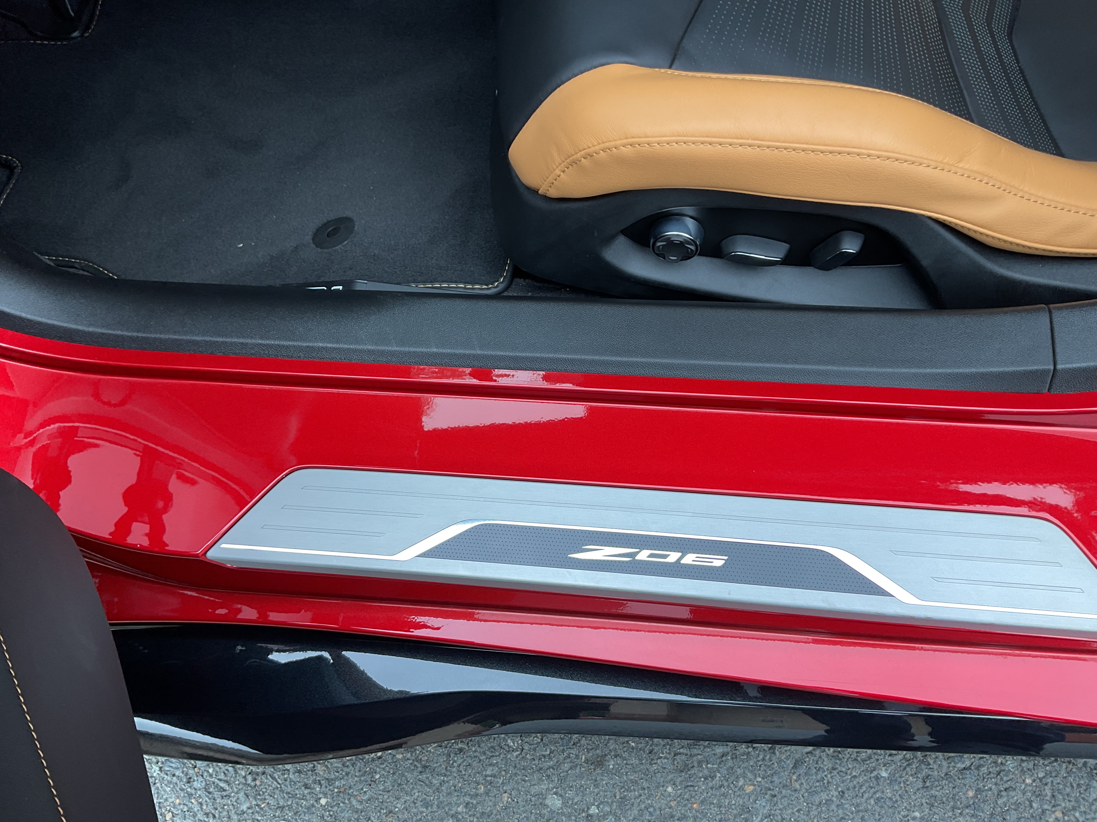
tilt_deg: -65.2
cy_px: 411
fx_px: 919
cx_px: 548
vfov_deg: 48.2
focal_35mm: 29
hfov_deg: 61.7
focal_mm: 3
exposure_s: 1/120
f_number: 1.8
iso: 16
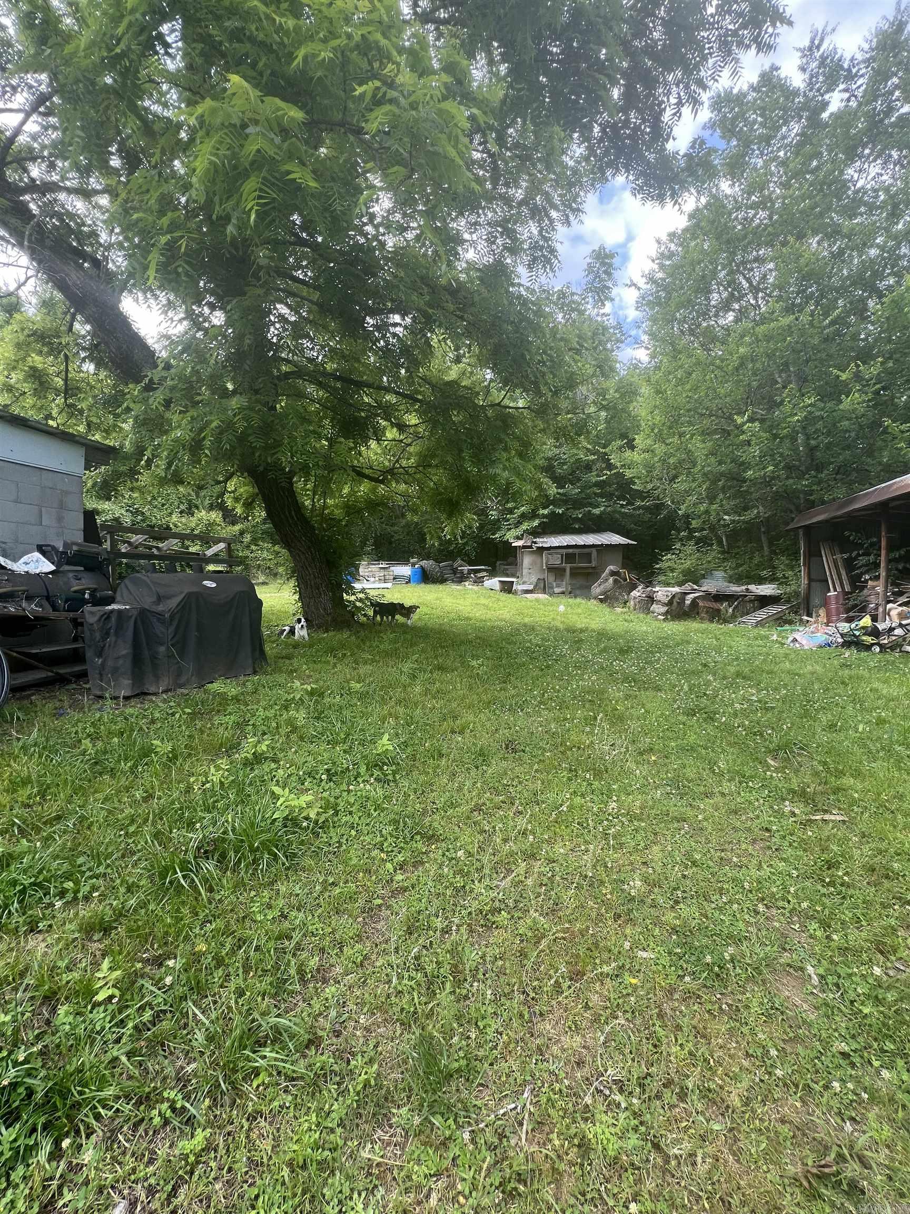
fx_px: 456
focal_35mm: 13
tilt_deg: -0.3
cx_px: 455
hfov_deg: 89.9
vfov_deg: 106.2
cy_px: 607
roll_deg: +2.7
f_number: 1.8
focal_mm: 1.57
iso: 32
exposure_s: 1/141
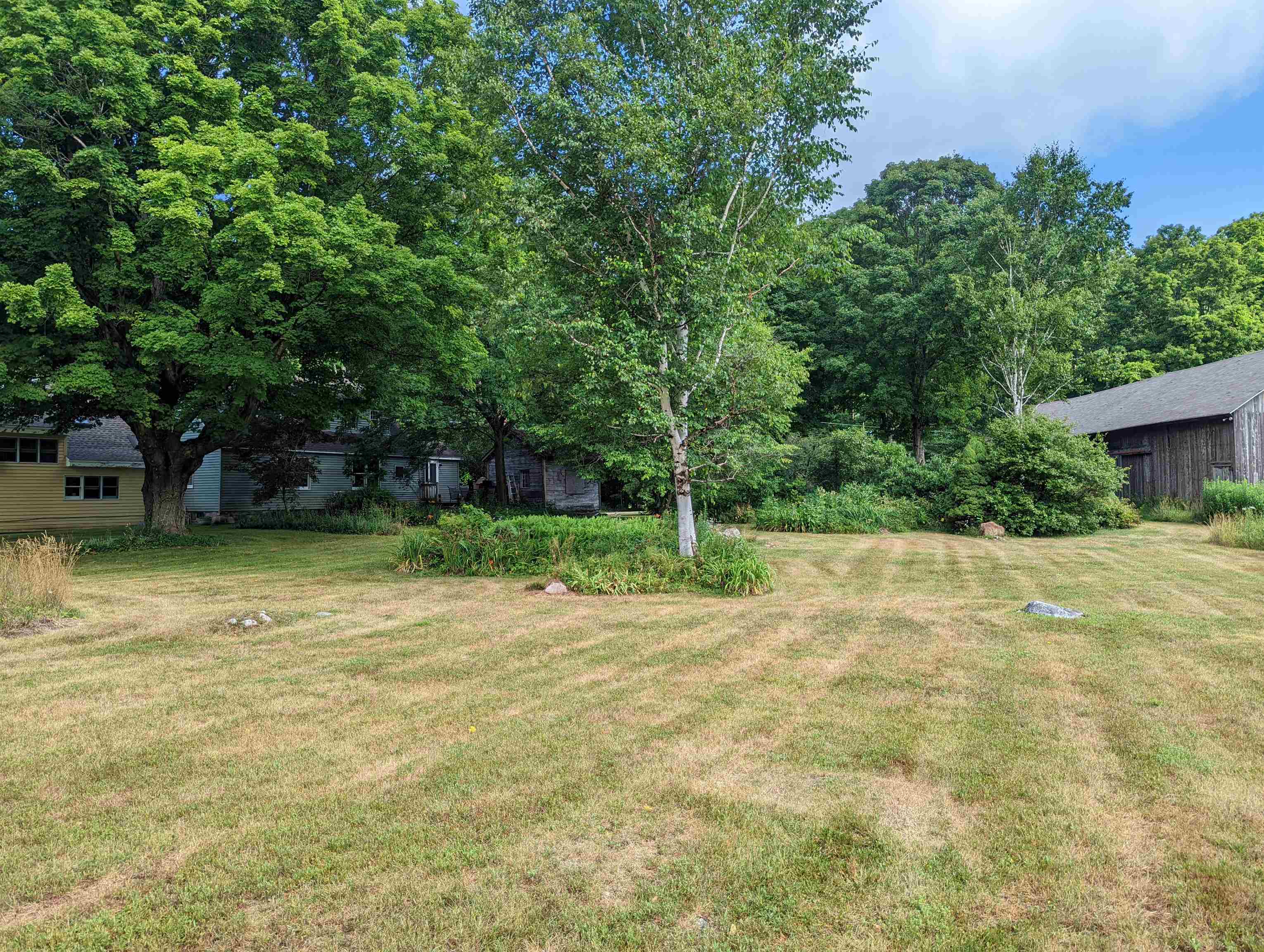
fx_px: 878
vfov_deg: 56.9
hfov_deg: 71.5
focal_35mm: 24
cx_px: 632
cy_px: 476
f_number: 1.85
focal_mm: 6.81
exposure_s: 1/618
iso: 23
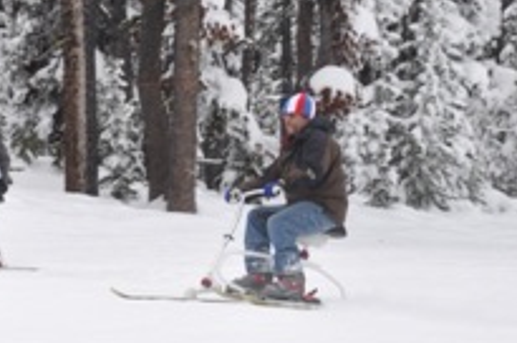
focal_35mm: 344
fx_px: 4932
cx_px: 134
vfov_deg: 4.0
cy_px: 16
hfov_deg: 6.0
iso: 200
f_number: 8
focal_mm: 98
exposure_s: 1/250
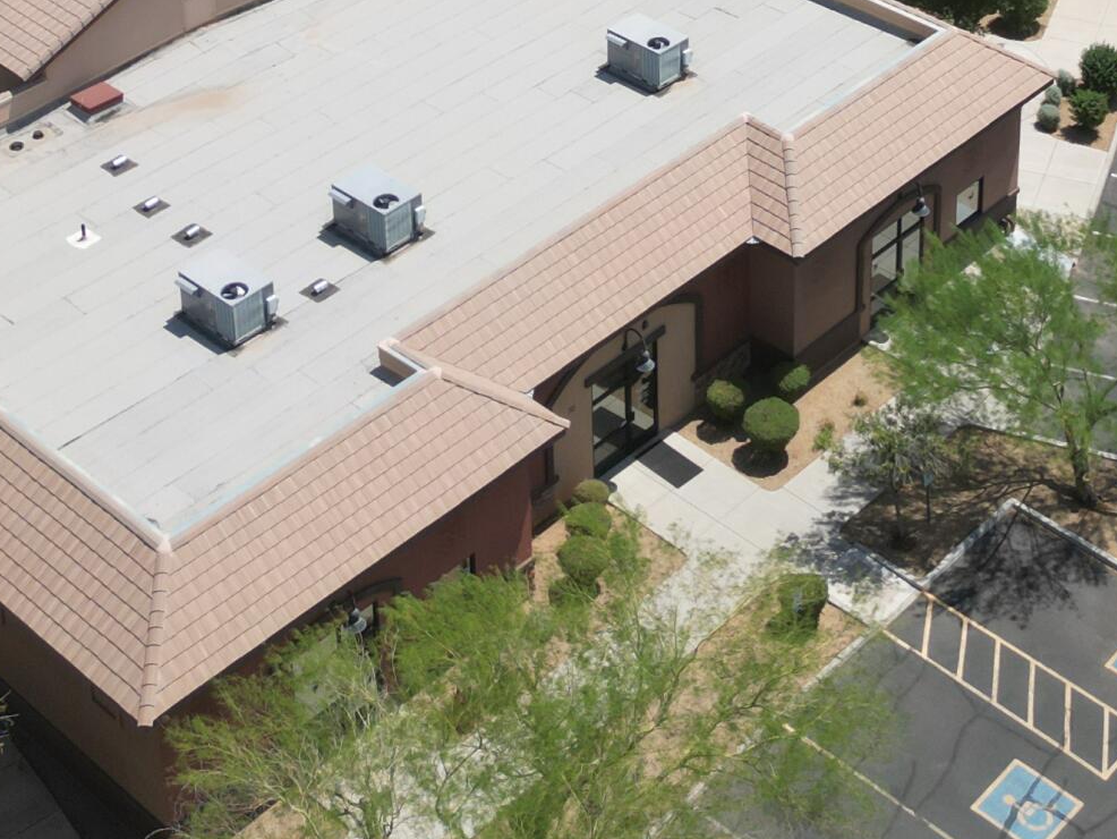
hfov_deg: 26.5
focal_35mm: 73
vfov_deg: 18.4
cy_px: -325
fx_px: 2356
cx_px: 766
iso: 120
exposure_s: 1/3200
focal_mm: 6.72
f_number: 1.7
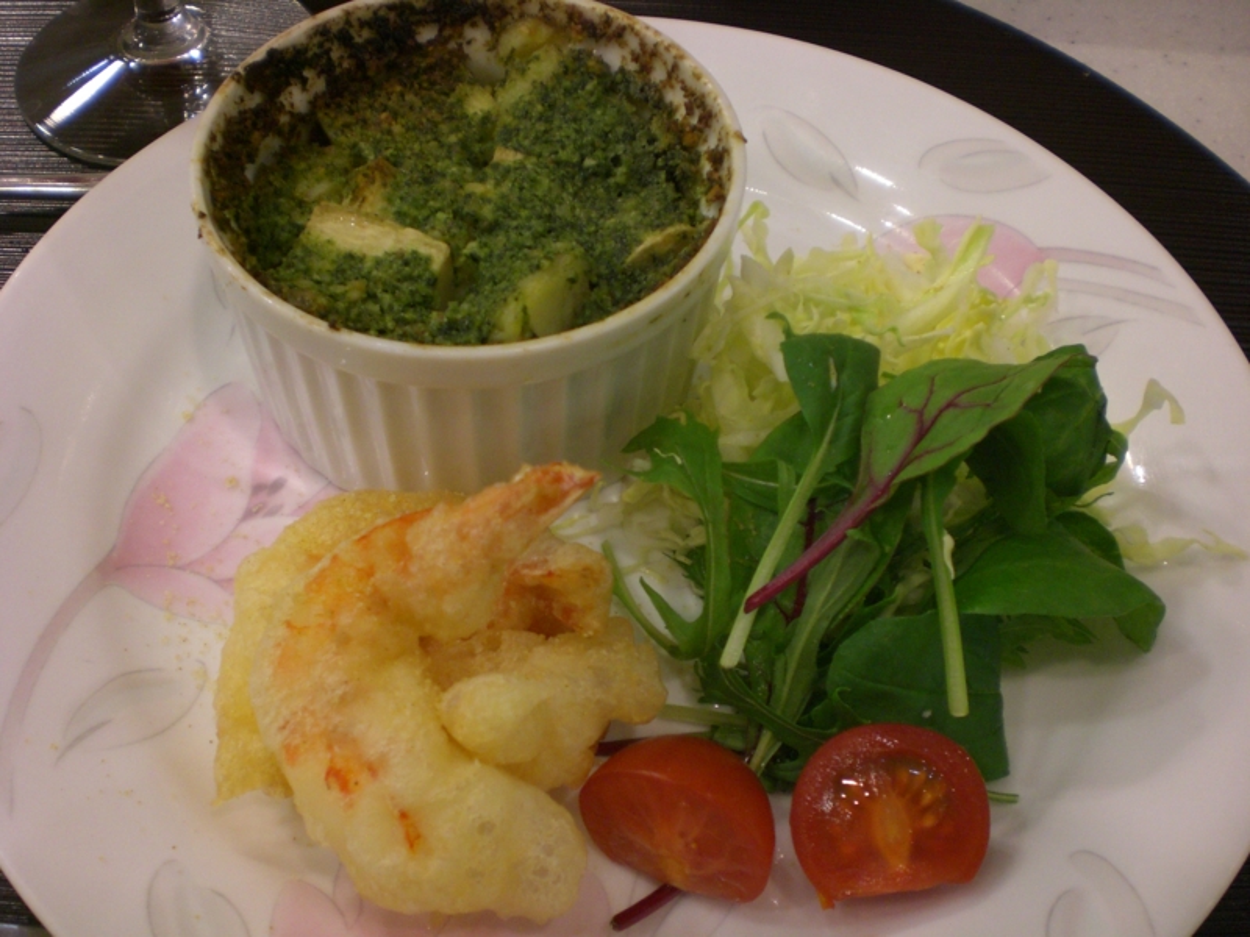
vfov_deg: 37.7
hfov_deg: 49.0
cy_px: 468
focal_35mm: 38
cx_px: 625
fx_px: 1372
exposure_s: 1/80
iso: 200
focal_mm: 6.3
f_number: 3.1
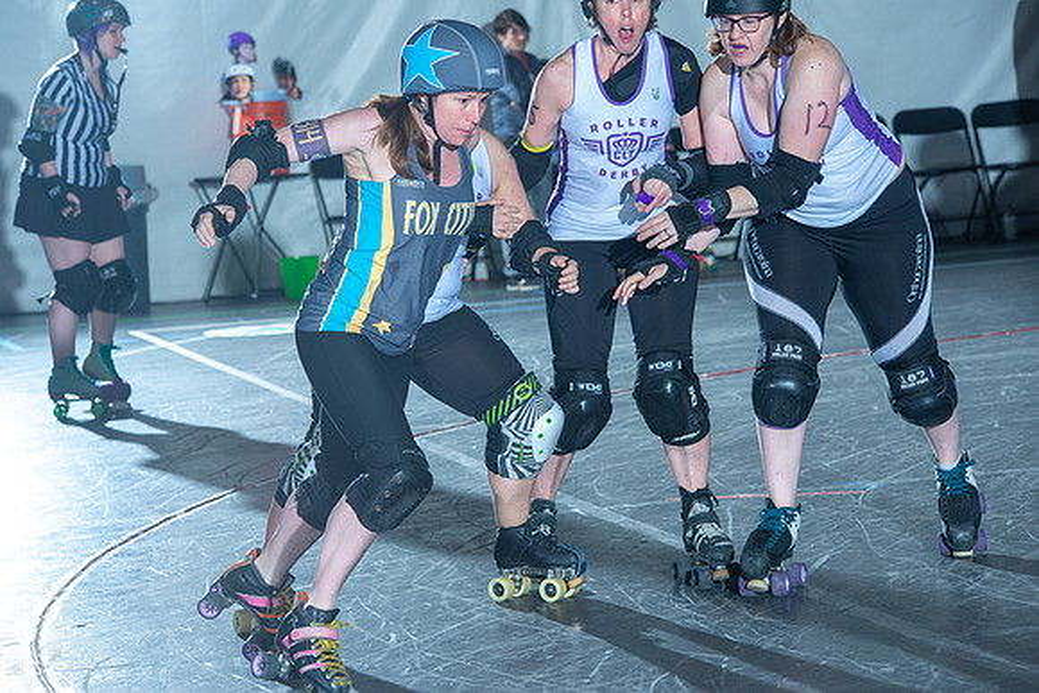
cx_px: 520
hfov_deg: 13.7
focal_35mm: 150
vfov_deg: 9.2
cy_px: 346
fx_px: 4330
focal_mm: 150
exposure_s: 1/160
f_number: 7.1
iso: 800
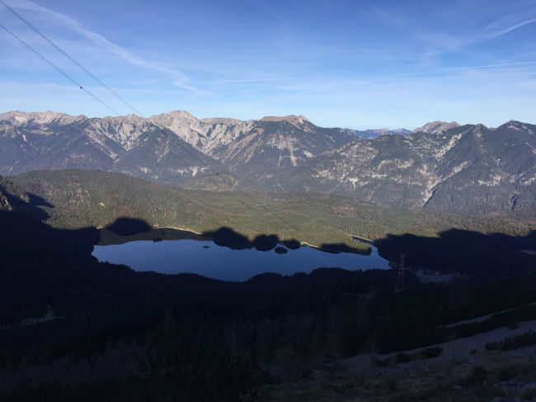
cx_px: 268
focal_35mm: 29
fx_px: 449
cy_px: 201
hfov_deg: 61.6
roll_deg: -0.7
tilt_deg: -10.8
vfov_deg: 48.3
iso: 32
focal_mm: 4.15
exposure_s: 1/2083
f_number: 2.2
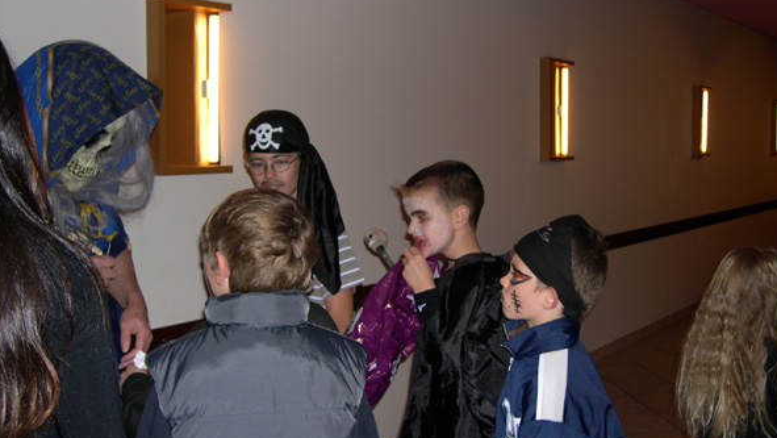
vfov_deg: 28.4
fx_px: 866
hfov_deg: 48.3
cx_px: 390
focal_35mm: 42
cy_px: 205
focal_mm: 8
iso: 102
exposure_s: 1/60
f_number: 2.8
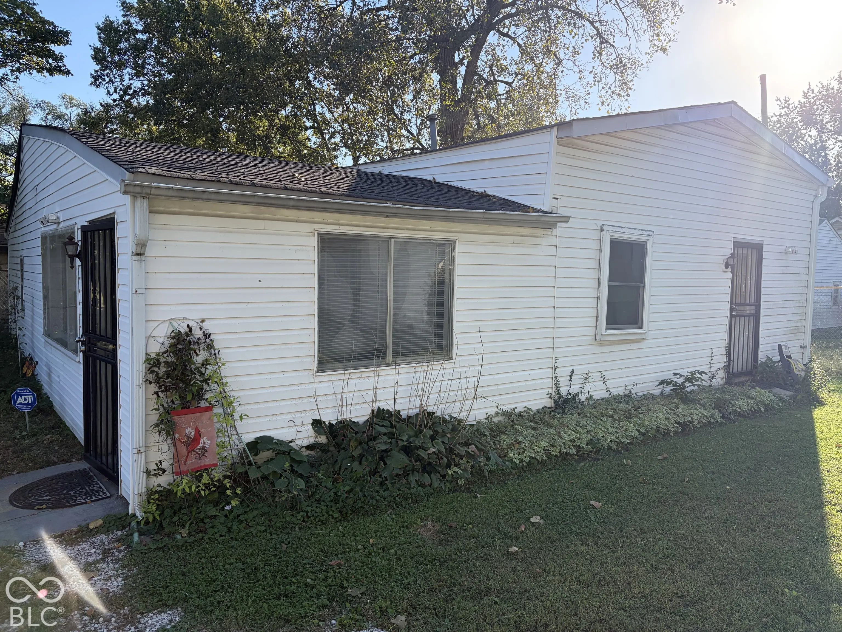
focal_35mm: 26
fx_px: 632
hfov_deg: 67.3
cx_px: 421
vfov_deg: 53.1
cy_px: 316
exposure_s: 1/1451
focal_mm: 5.96
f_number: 1.6
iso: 64
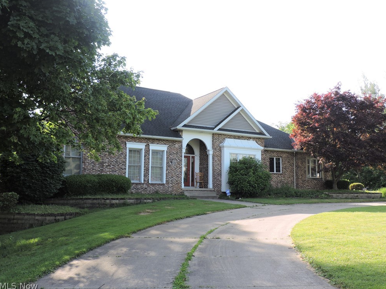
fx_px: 379
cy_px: 144
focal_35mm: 34
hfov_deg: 54.0
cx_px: 196
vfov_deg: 41.7
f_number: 3.2
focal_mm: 5.9
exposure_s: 1/320
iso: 100
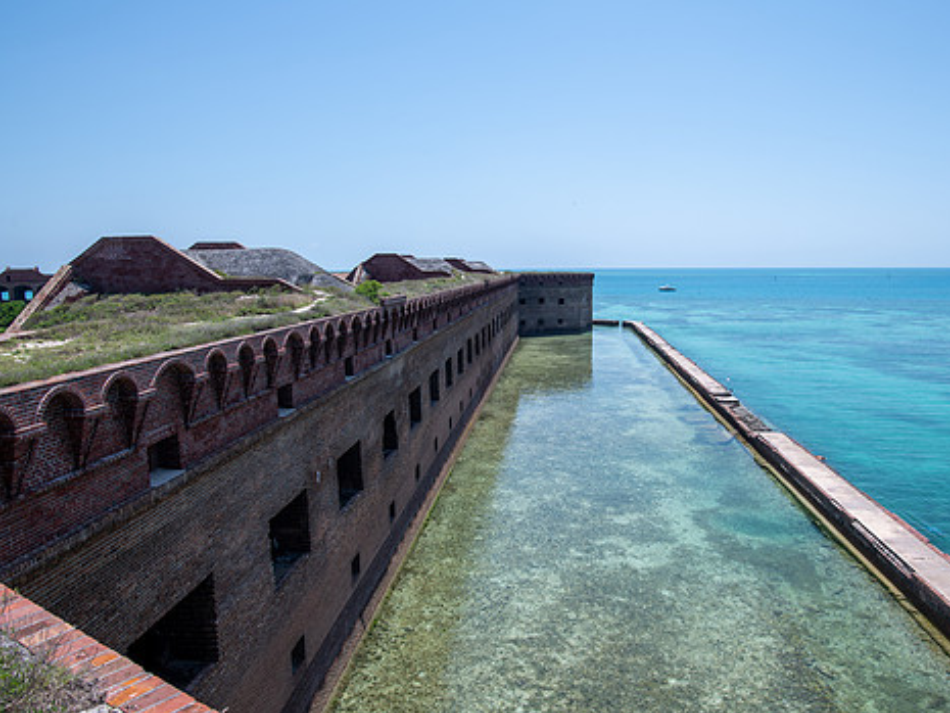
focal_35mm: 24
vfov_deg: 56.8
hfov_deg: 71.4
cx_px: 525
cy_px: 361
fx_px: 659
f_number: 8
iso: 64
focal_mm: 20
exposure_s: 1/160
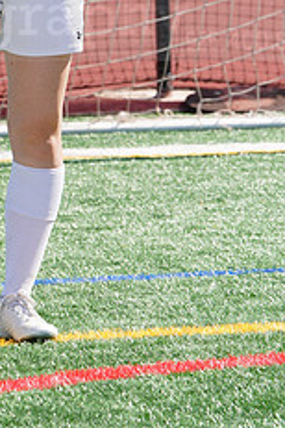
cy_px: 2
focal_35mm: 517
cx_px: -54
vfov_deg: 4.0
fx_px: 6139
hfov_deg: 2.7
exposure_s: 1/250
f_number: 11
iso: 200
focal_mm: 206
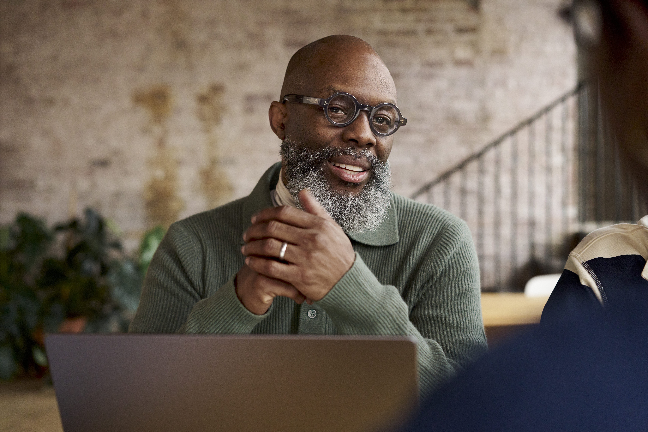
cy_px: 216
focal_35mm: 55
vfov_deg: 24.6
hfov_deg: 36.2
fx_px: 990
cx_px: 324
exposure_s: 1/80
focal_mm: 55
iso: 3200
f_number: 3.2
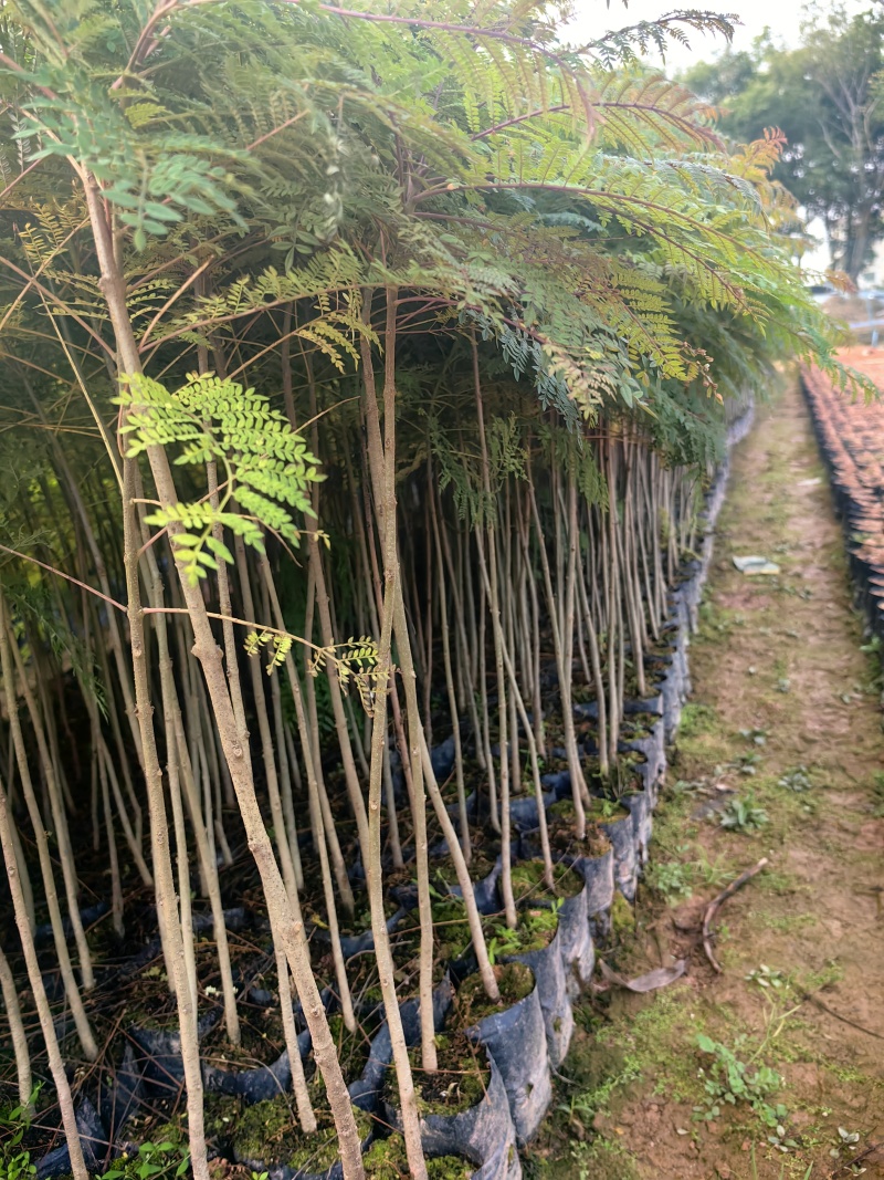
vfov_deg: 65.3
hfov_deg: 51.3
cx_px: 442
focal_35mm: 27
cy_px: 590
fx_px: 920
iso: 100
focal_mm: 5.75
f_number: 2
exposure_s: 1/422
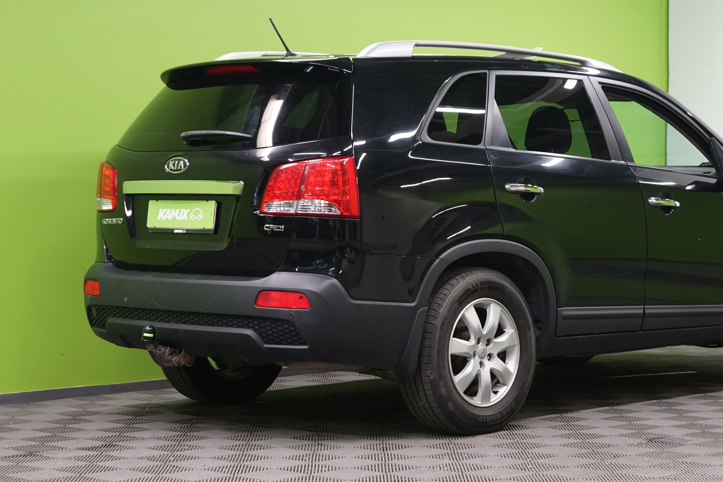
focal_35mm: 86
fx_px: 1727
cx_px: 462
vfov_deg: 15.9
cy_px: 205
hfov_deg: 23.6
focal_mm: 65
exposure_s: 1/50
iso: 1250
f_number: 5.6
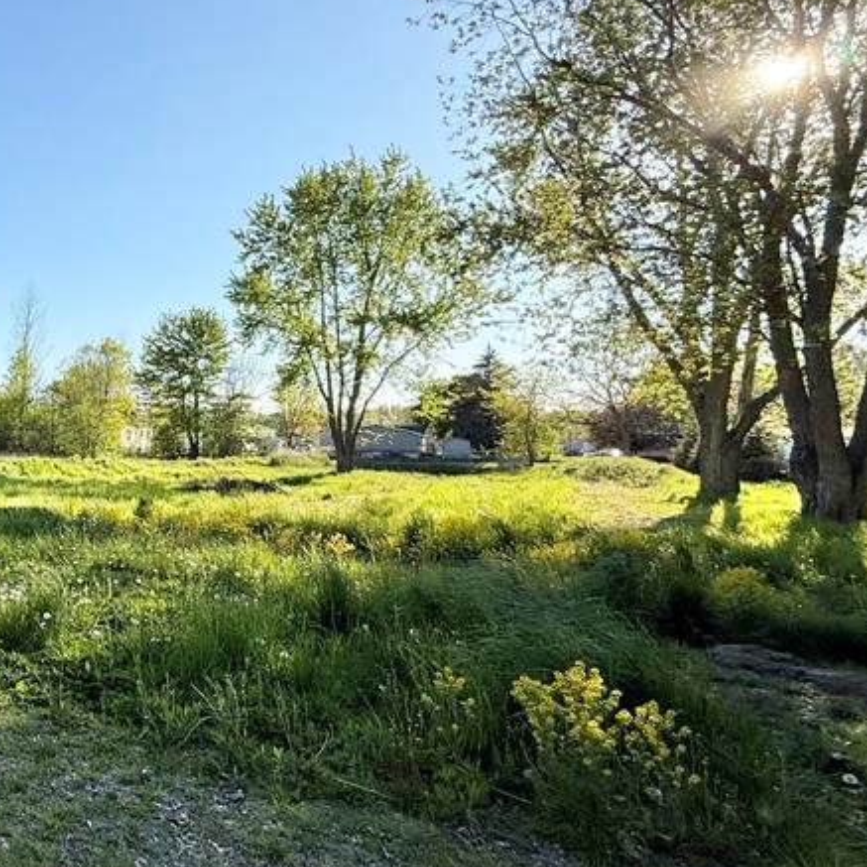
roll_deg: -1.5
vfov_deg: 55.6
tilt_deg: +2.0
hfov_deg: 41.9
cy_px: 413
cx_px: -119
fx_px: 822
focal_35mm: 29
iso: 50
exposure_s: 1/1259
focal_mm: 2.22
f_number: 2.2
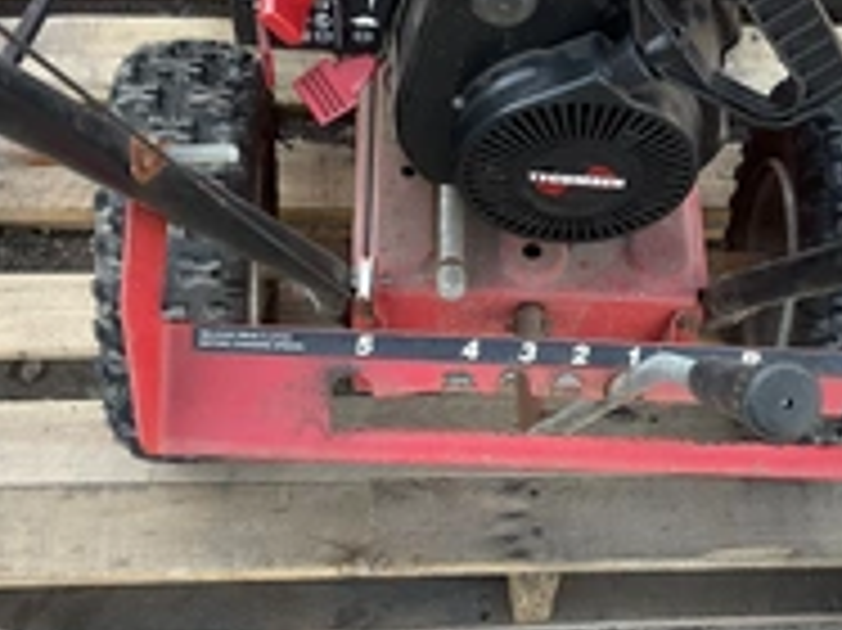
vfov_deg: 23.6
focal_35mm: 62
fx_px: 1507
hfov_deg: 31.1
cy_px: 374
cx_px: 518
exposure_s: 1/122
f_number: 1.8
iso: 40
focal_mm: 3
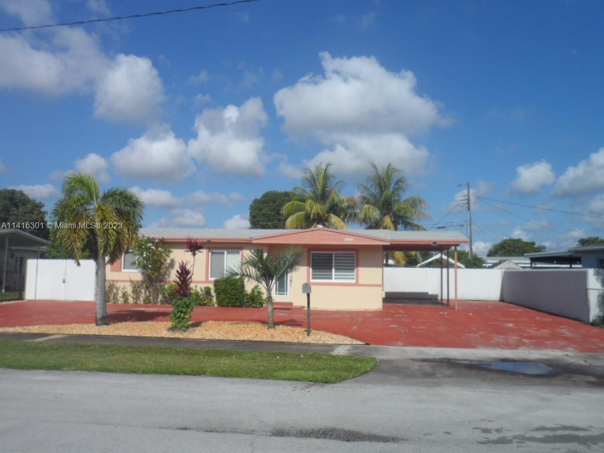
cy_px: 226
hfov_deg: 60.0
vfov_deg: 46.8
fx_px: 523
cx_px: 302
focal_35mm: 30
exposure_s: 1/250
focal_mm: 5.7
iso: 80
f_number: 9.9
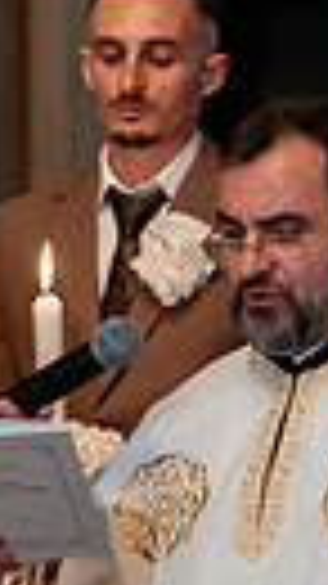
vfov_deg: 4.9
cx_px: 536
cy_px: 440
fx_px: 6889
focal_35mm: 445
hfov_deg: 2.7
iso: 3200
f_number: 3.5
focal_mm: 90
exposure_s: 1/250
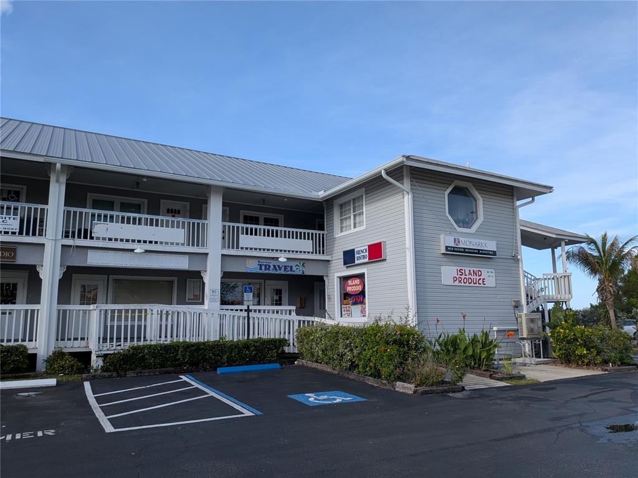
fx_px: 442
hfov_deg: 71.6
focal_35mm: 24
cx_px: 319
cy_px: 239
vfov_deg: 56.8
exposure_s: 1/1221
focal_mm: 4.53
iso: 30
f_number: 1.7
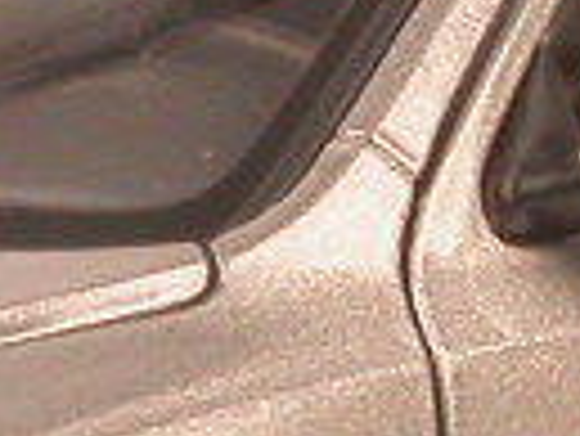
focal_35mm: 818
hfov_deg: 2.4
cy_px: 261
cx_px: 63
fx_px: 13719
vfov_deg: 1.8
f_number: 10.2
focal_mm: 21.3
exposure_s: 1/10.1
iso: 100
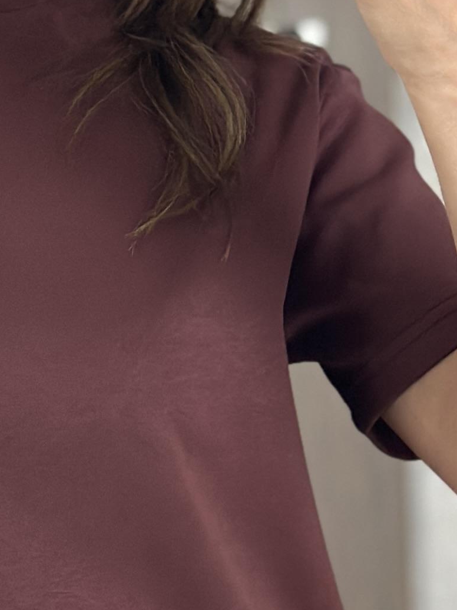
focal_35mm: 187
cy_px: 408
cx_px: 29
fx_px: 3292
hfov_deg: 7.9
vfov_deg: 10.6
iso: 400
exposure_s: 1/54
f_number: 1.78
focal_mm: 6.86
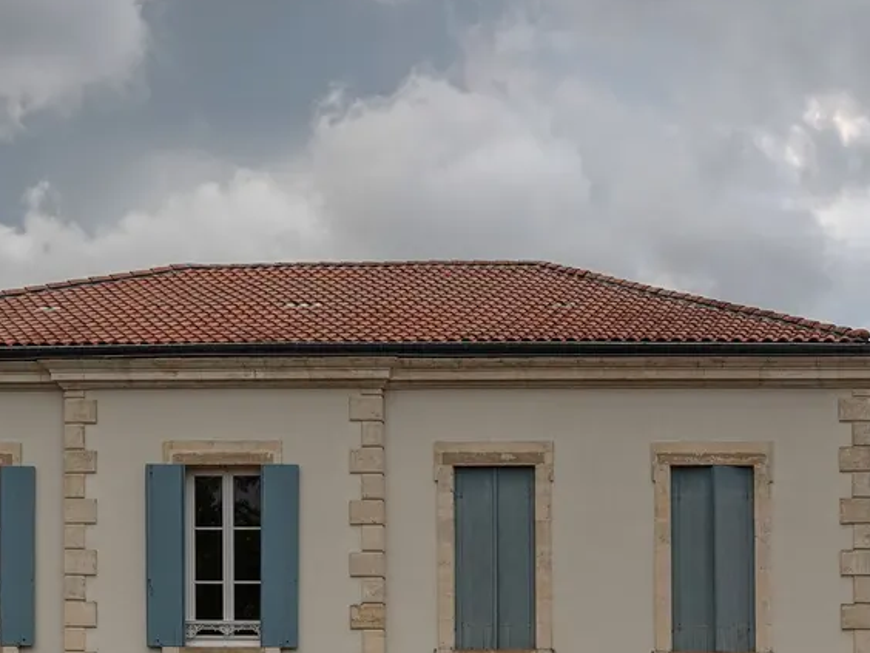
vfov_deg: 16.2
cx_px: 191
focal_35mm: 90
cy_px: 585
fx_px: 2262
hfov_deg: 21.5
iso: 200
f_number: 4
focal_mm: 16.3
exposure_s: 1/500
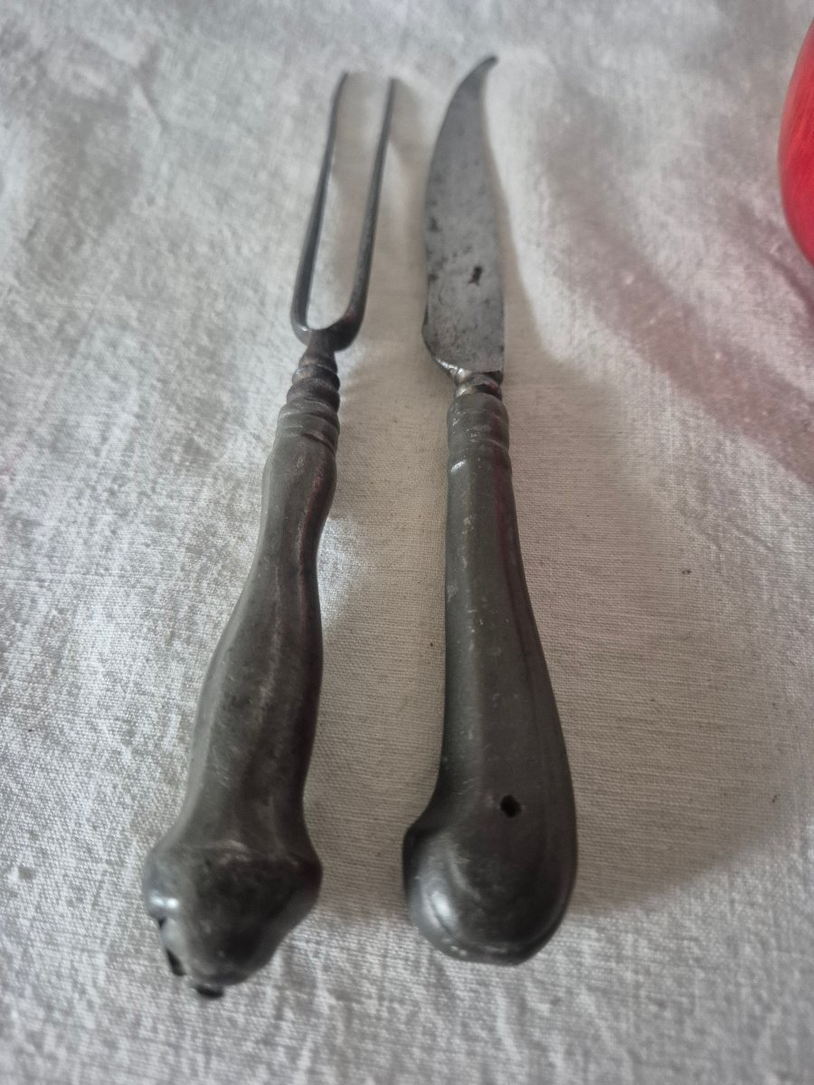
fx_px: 721
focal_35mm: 23
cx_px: 407
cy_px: 542
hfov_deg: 58.9
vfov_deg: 73.9
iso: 1000
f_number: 1.8
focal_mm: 5.4
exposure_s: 1/100
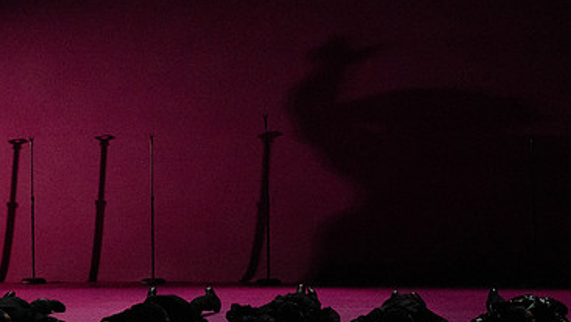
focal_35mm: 272
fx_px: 4119
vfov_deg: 4.5
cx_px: 151
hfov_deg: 7.9
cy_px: 82
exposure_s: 1/400
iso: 25600
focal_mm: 164
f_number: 10
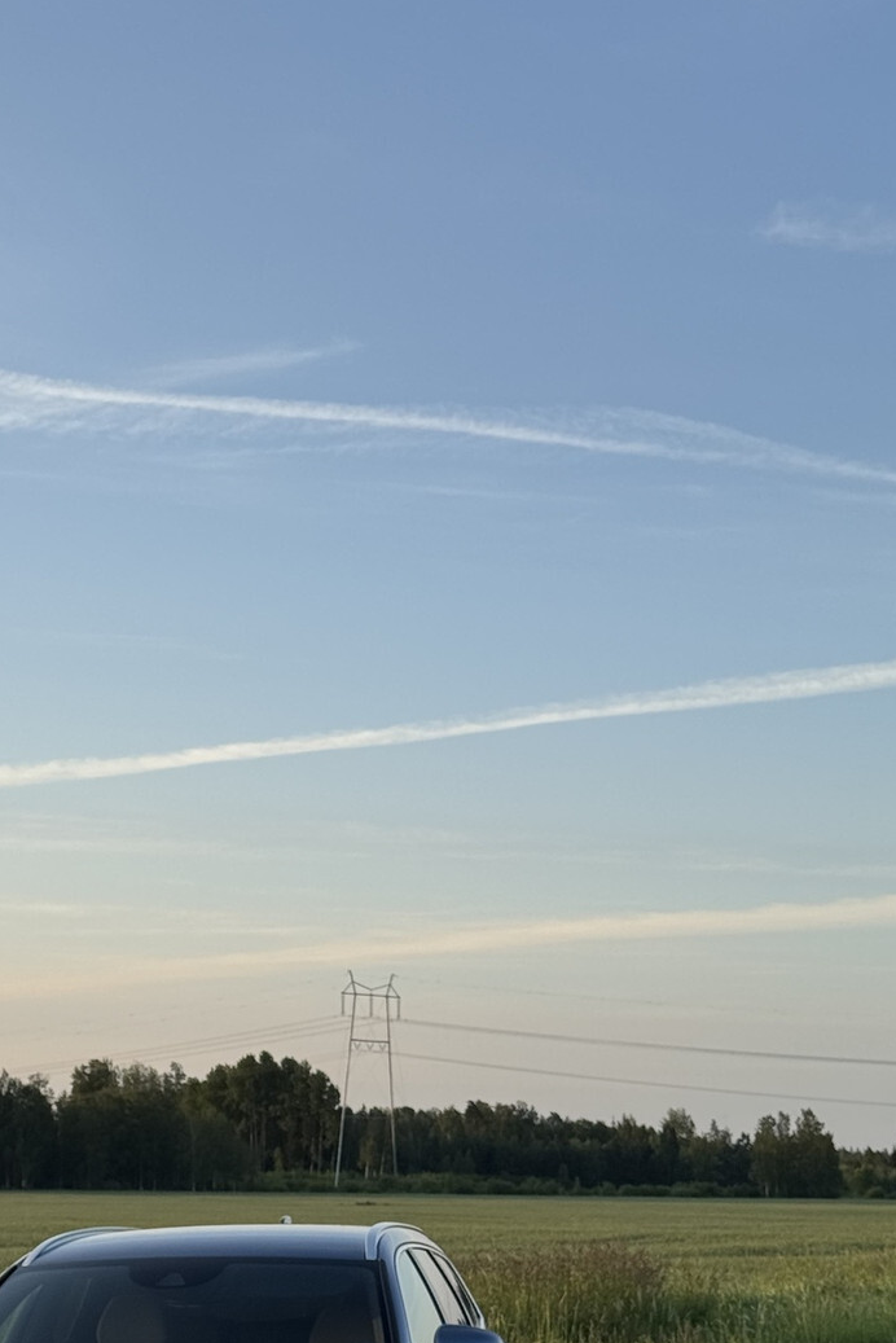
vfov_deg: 26.1
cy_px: 923
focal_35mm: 77
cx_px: 175
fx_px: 2873
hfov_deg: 17.6
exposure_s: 1/1560
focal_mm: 6.76
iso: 64
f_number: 1.78
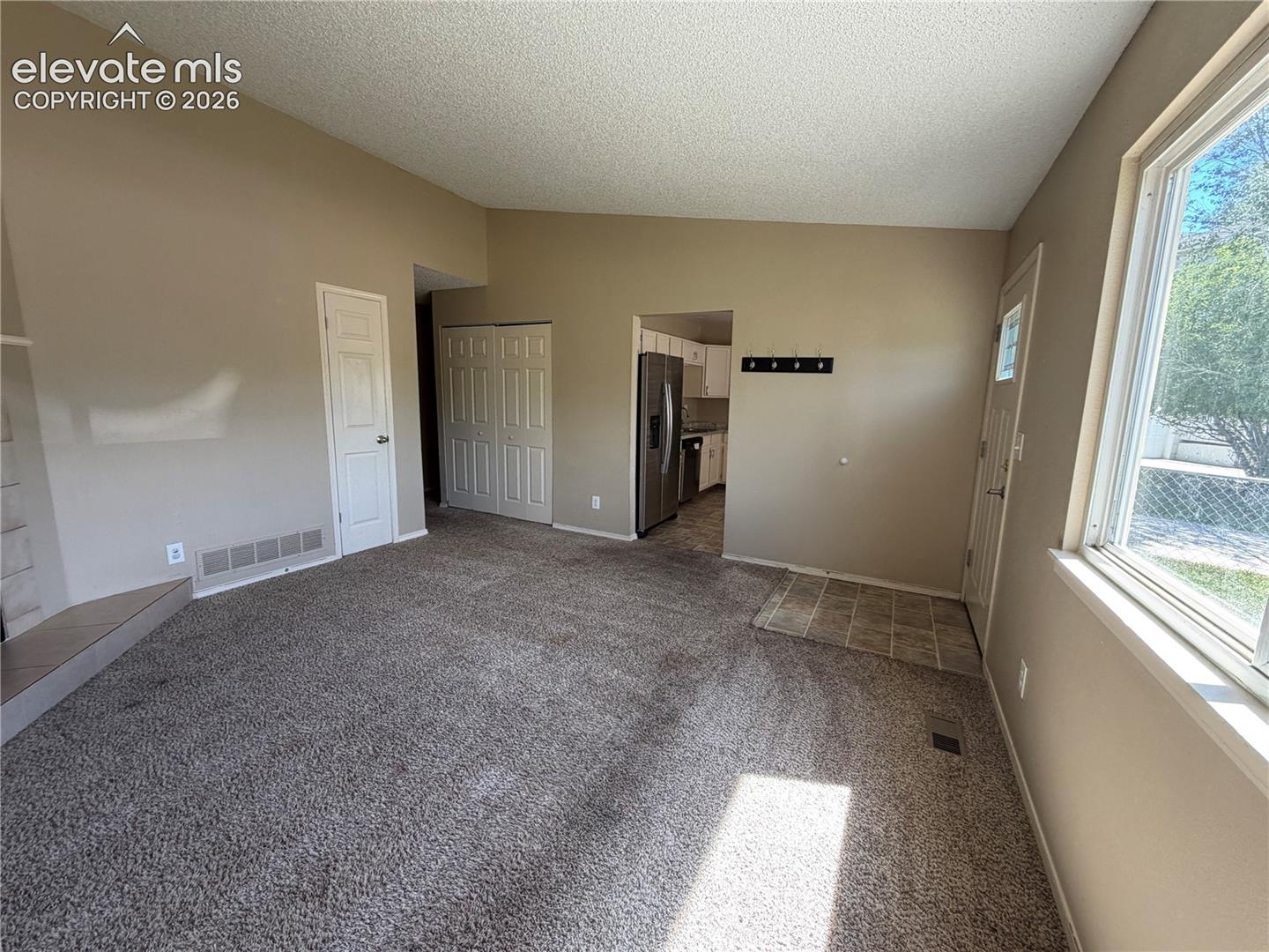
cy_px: 476
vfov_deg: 85.7
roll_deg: -2.3
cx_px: 634
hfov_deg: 102.1
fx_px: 513
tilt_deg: -9.5
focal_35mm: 14
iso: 100
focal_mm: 2.22
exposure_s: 1/121
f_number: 2.2
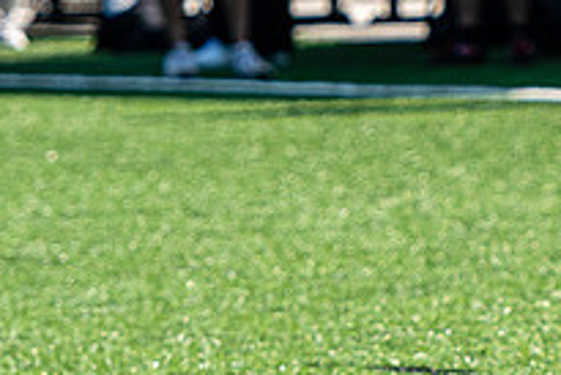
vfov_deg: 1.6
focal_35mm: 864
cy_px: -63
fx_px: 13473
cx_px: 1011
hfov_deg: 2.4
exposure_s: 1/1600
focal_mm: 155
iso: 160
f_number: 3.2
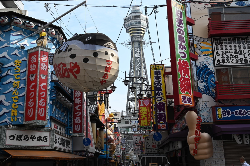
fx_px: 285
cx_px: 125
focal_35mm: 41
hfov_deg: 47.4
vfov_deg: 32.6
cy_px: 83
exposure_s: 1/200
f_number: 8
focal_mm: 41
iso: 100
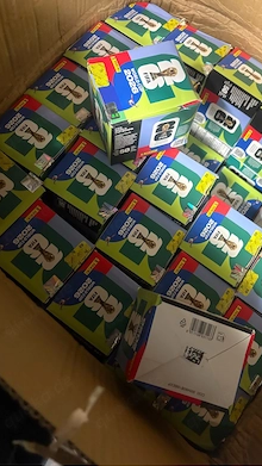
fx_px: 358
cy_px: 229
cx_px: 155
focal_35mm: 29
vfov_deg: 66.1
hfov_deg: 40.0
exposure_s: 1/25
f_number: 1.6
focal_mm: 5.96
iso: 500
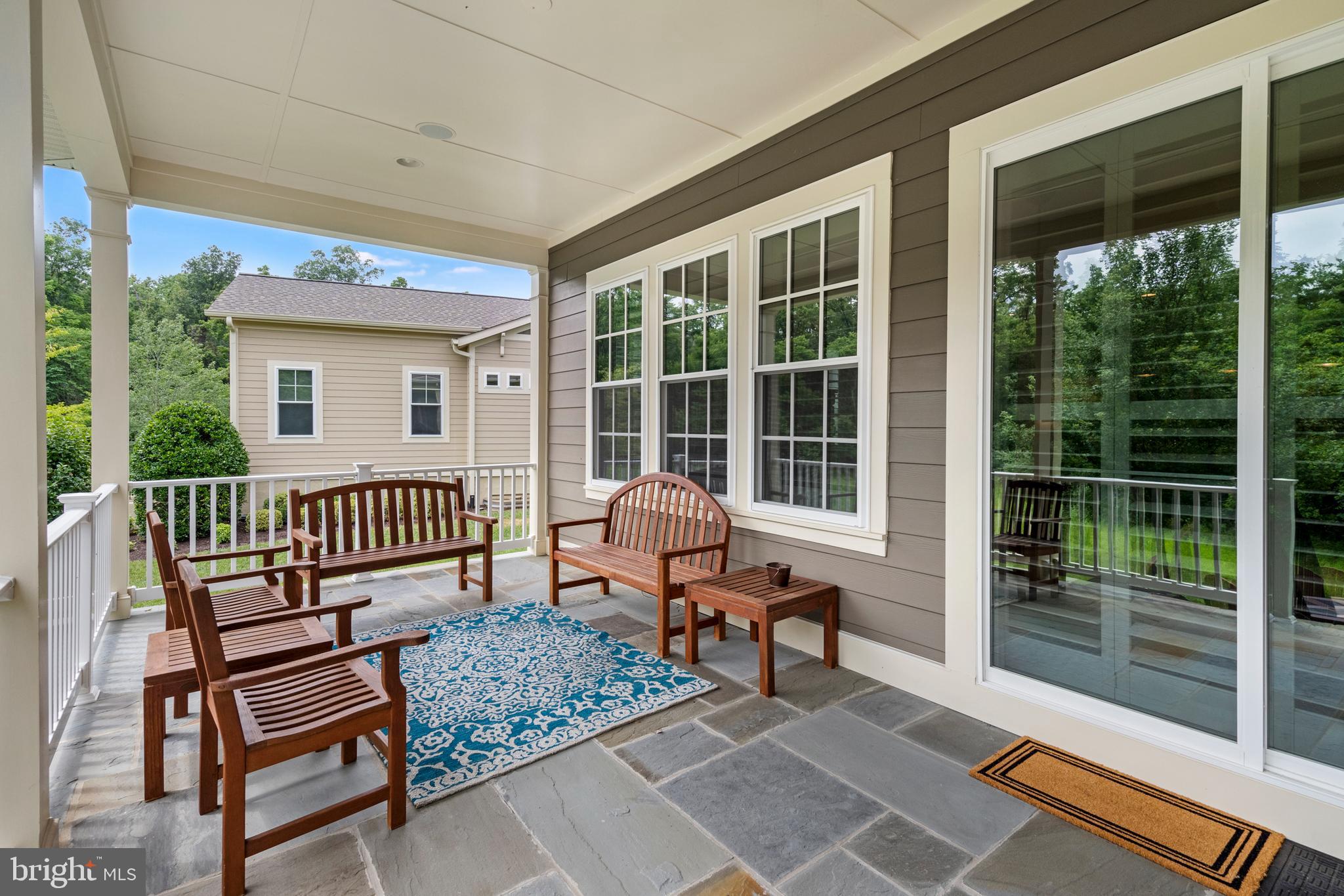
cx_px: 672
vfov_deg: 73.7
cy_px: 448
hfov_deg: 96.7
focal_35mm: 16
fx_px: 597
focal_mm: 16
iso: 640
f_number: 8
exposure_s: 1/125
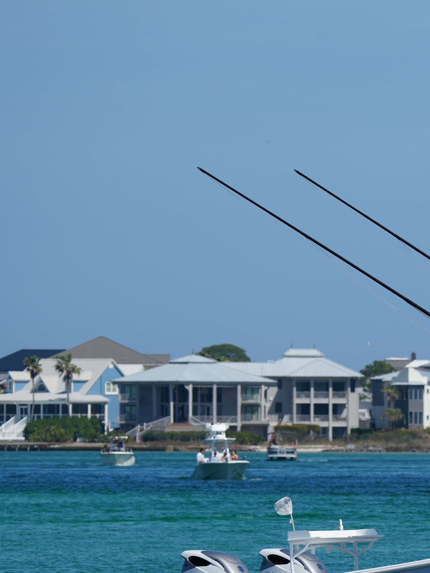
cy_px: 386
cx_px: 536
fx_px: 9506
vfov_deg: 3.5
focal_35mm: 574
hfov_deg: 2.6
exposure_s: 1/400
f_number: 9
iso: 100
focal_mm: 273
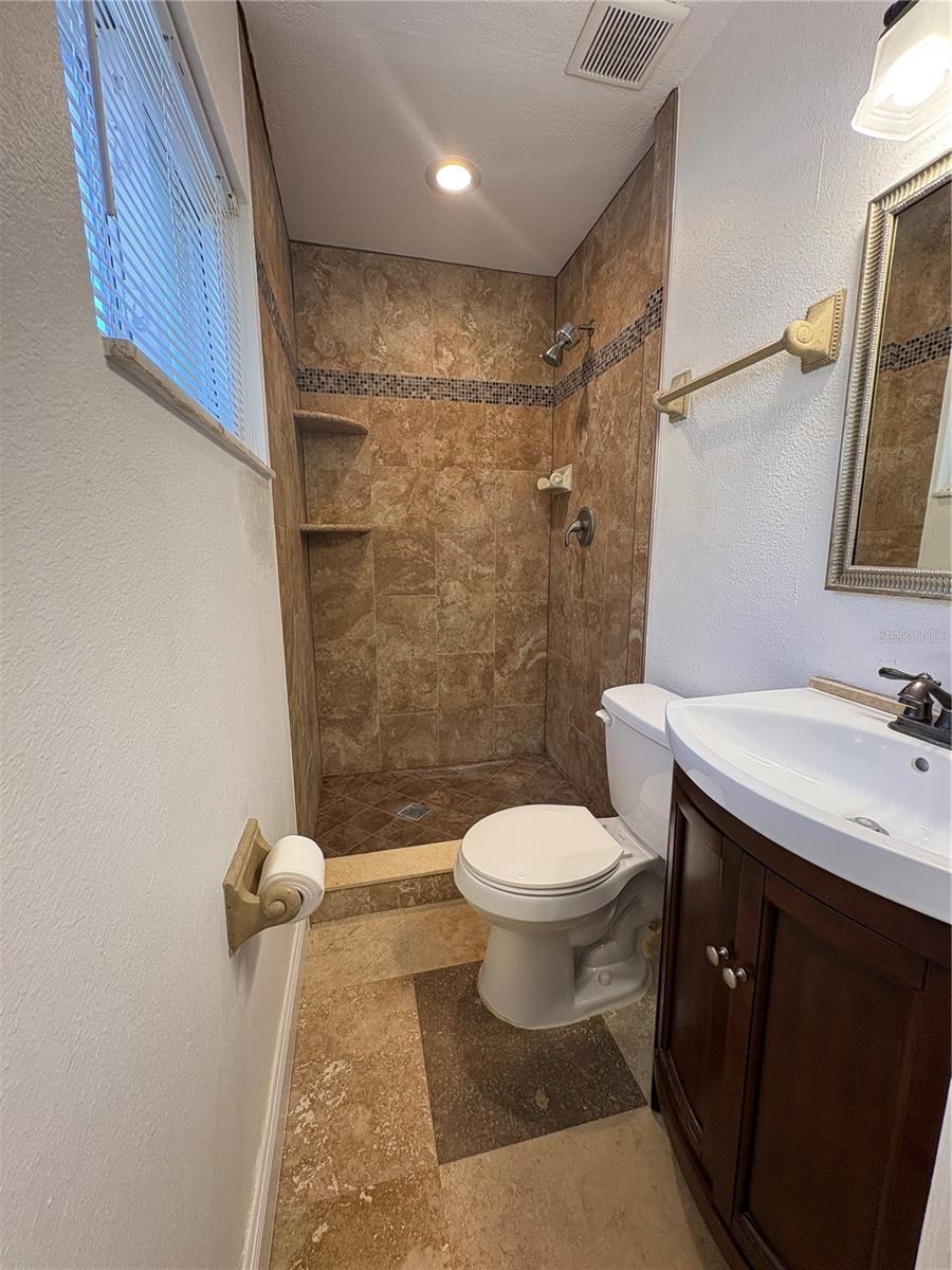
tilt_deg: -8.9
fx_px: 513
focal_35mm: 14
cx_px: 476
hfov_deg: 85.7
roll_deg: -0.4
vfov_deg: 102.1
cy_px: 635
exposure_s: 1/60
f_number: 2.2
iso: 125
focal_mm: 2.22
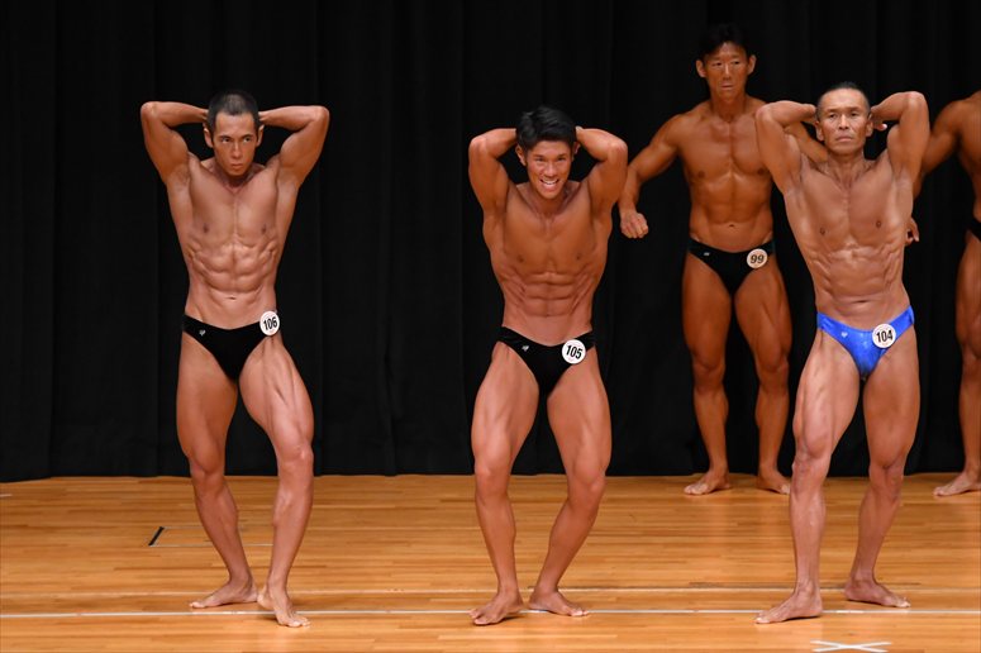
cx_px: 490
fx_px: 7354
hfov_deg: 7.6
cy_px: 326
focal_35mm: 270
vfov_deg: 5.1
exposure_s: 1/400
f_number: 5.6
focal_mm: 180
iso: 3200
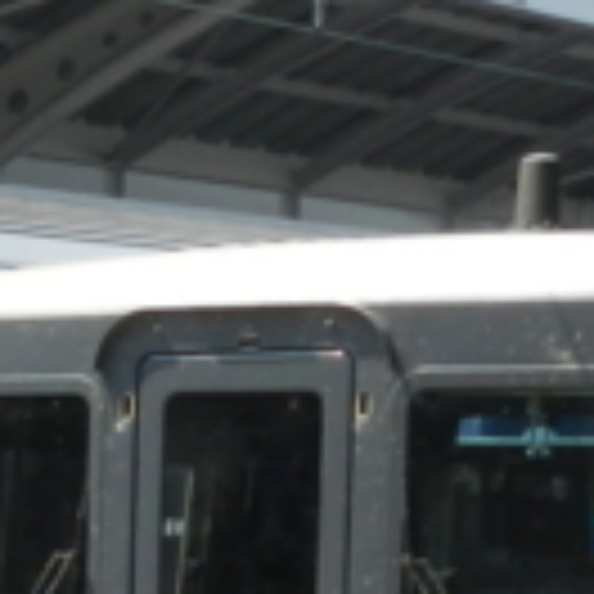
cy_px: 670
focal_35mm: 172
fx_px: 3339
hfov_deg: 9.2
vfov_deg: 10.0
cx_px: -760
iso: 160
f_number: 3.7
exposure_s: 1/500
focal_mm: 5.6
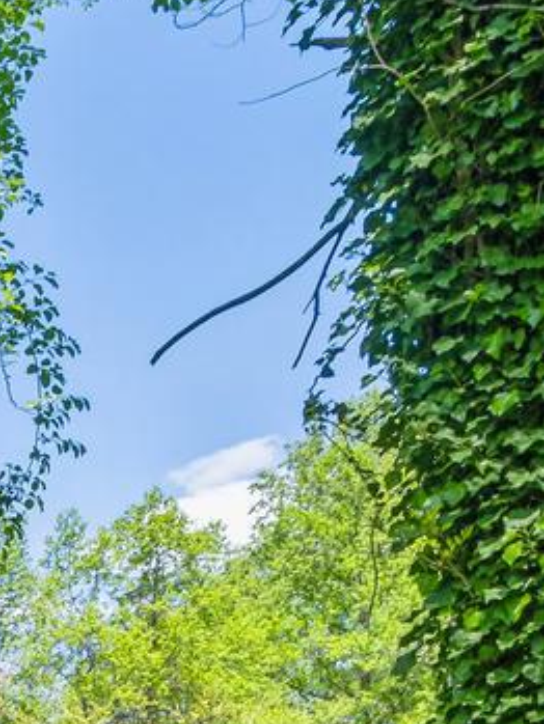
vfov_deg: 18.1
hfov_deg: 11.7
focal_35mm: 96
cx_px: -882
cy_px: 1103
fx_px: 2010
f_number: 8
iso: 200
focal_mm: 17
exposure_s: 1/160
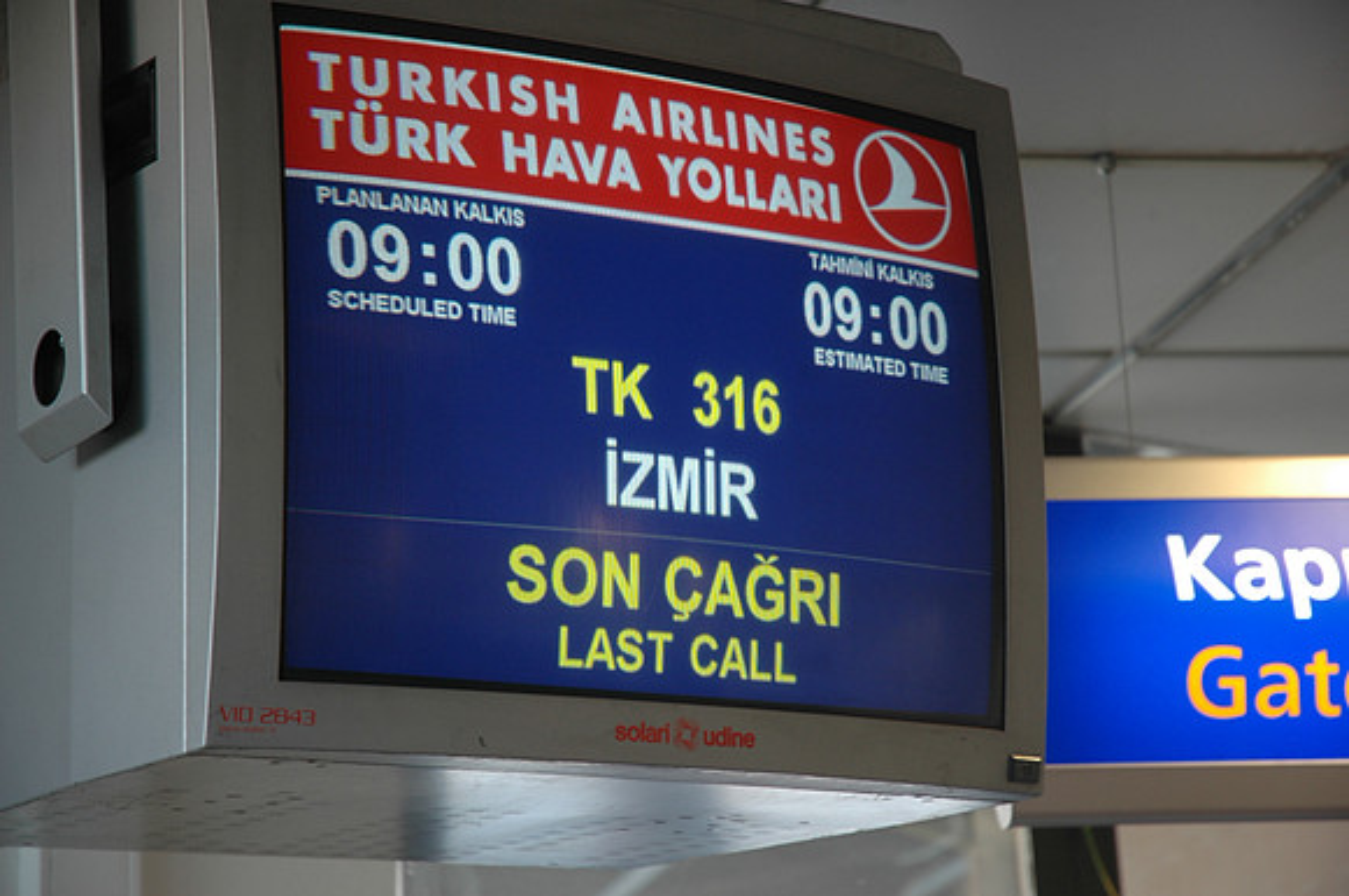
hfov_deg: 19.5
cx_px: 674
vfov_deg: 13.0
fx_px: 3929
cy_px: 448
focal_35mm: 105
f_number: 4.5
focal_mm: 70
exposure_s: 1/10
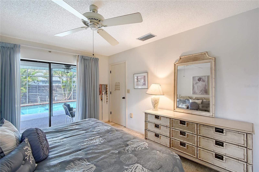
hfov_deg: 100.5
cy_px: 86
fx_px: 108
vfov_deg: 77.2
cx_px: 130
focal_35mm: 15
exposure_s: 1/25
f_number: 10
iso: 800
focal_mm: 10
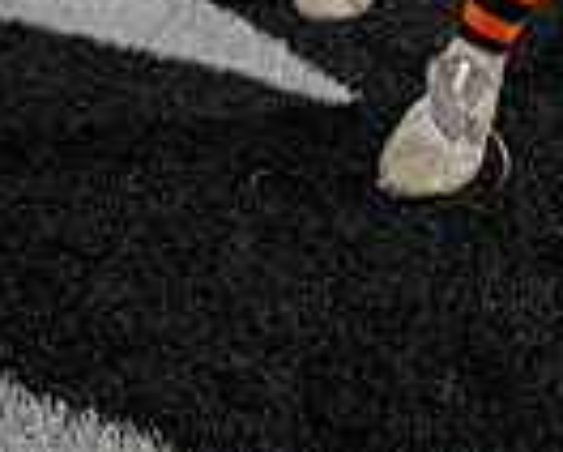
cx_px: 529
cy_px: -503
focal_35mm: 80
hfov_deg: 23.1
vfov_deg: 14.9
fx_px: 1335
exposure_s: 1/250
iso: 160
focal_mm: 25
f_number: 4.5
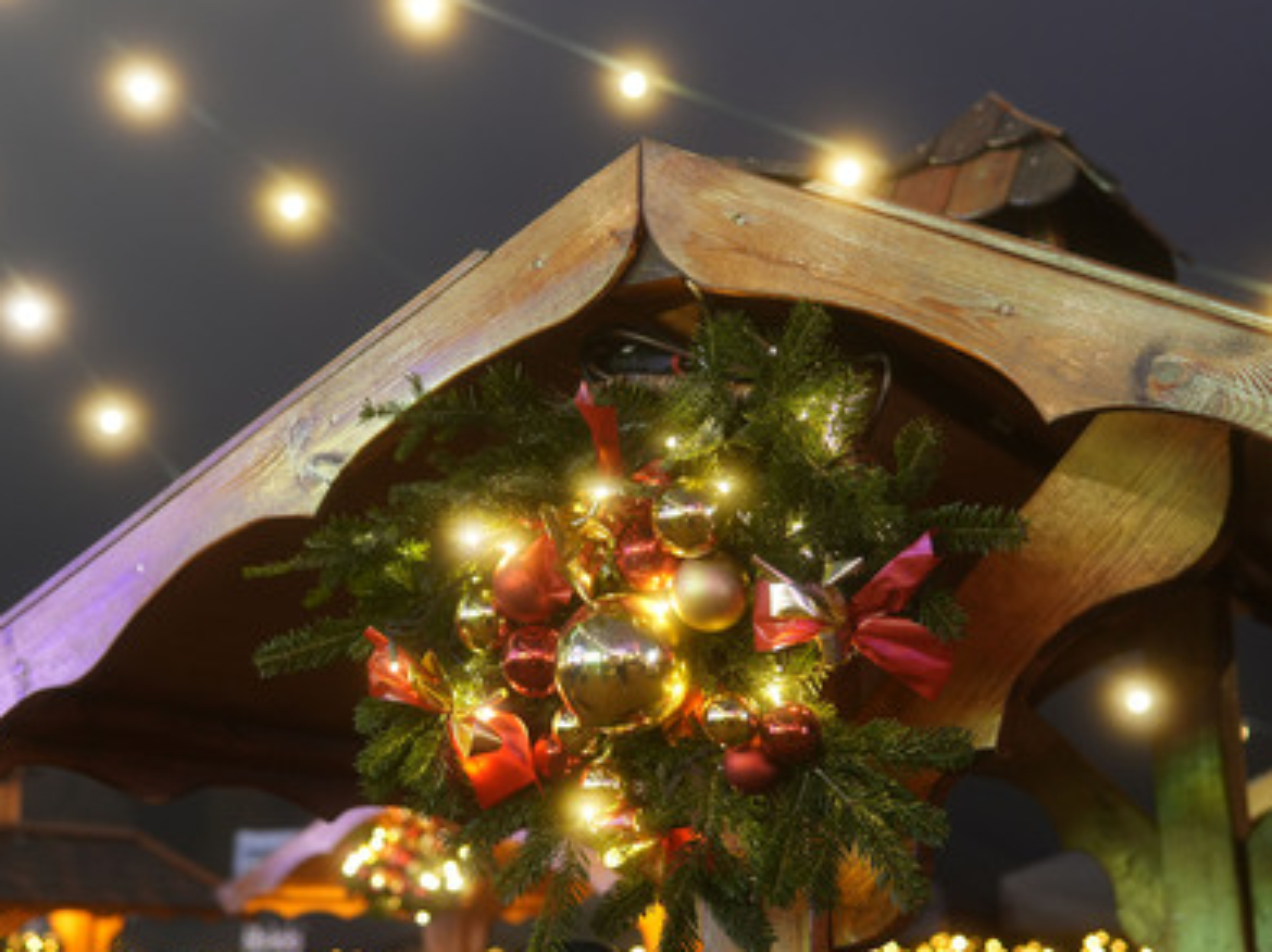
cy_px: 486
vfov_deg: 29.1
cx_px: 592
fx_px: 1836
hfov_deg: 38.2
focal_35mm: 50
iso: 640
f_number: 2
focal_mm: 30
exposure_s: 1/50
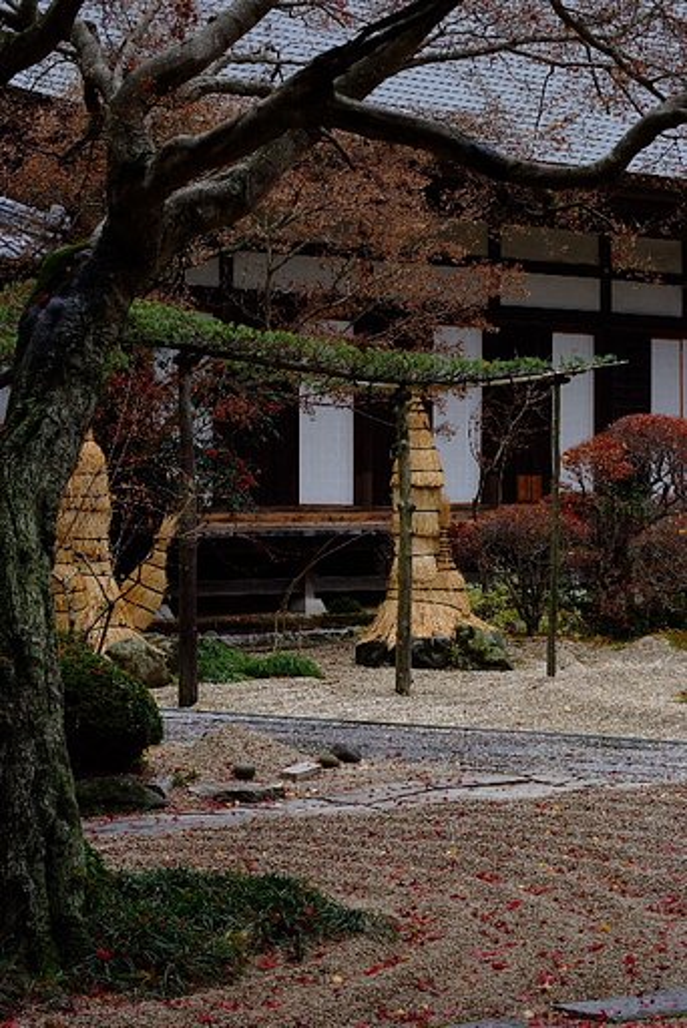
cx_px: 344
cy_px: 514
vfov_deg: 19.4
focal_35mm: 105
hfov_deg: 13.1
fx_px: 3001
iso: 400
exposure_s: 1/60
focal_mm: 70
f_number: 8
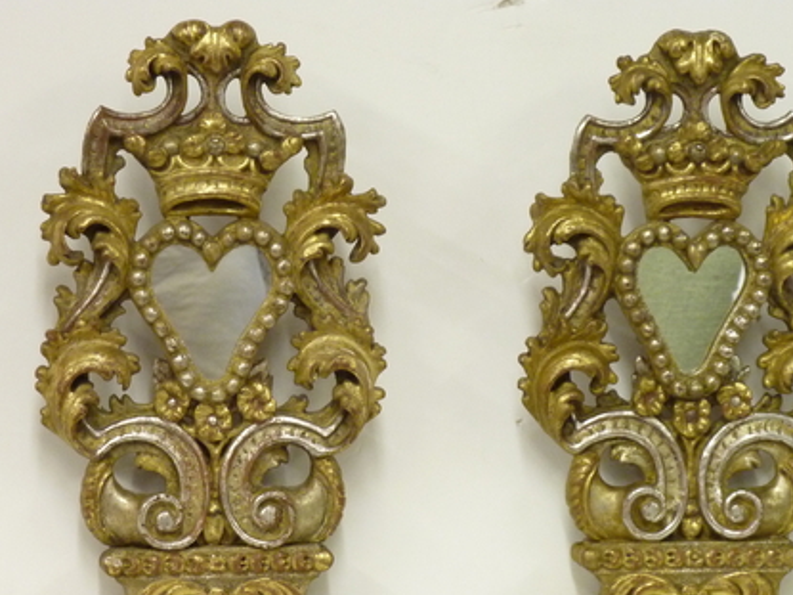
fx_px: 3939
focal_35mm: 172
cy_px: 341
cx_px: 428
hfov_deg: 11.5
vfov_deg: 8.6
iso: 400
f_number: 4.4
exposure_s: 1/15
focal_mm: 19.5
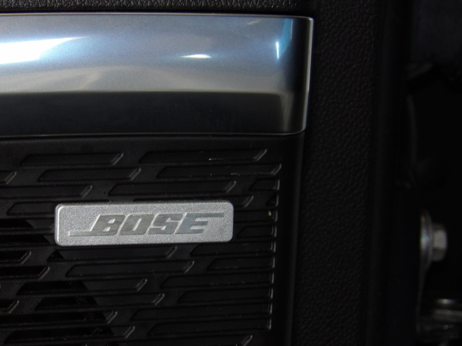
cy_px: 202
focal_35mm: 177
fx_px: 2362
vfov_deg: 8.4
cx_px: 150
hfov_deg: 11.2
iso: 200
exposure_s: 1/65
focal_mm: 21.7
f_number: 4.2
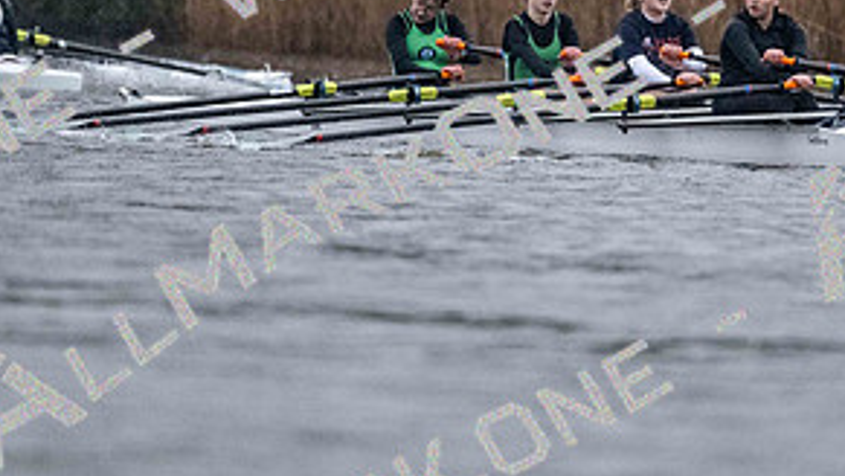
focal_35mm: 836
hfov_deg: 2.6
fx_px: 18740
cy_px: 28
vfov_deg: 1.5
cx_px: 560
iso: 7200
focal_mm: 400
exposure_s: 1/1600
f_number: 4.5
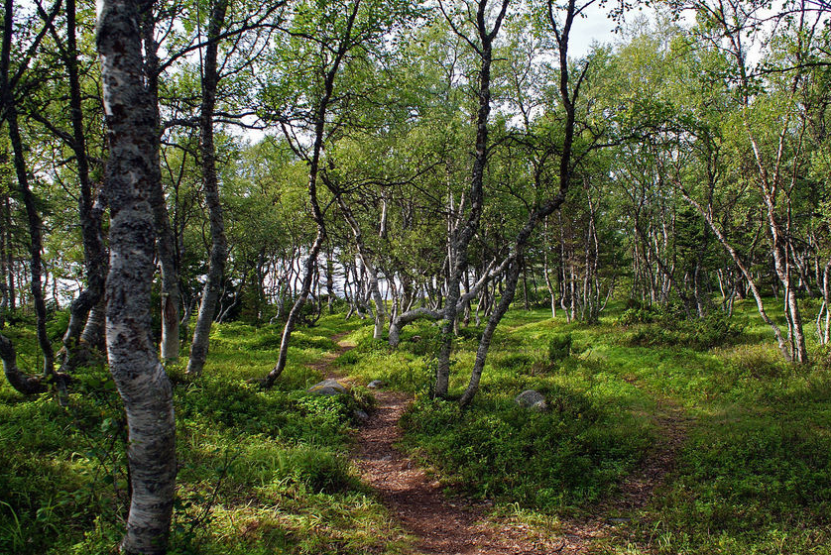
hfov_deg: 63.6
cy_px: 258
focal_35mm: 29
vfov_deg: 45.0
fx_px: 670
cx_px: 440
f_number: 5
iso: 100
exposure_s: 1/40
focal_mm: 18
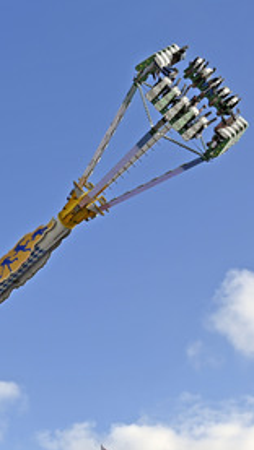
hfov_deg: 12.5
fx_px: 1160
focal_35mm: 97
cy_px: 229
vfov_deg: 22.0
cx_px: 67
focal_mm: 38
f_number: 7.1
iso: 100
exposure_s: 1/400
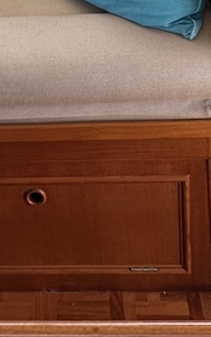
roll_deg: +3.8
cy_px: -200
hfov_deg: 20.1
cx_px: 34
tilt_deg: -11.1
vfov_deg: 23.6
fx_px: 588
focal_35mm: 64
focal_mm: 2.22
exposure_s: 1/248
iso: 40
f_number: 2.2
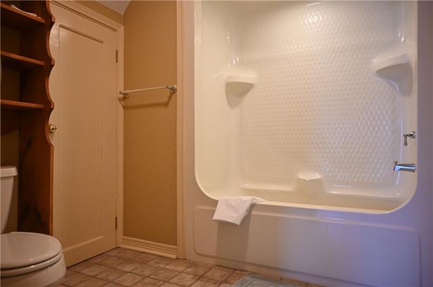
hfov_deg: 73.8
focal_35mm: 24
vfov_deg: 53.0
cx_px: 216
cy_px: 144
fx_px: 288
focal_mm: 24
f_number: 4.5
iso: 2500
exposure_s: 1/50
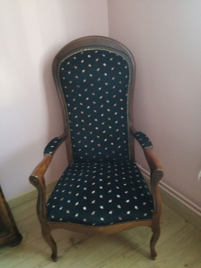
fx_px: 209
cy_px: 134
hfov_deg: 51.4
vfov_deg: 65.3
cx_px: 100
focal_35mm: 27
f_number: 2
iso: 640
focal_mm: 3.79
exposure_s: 1/20
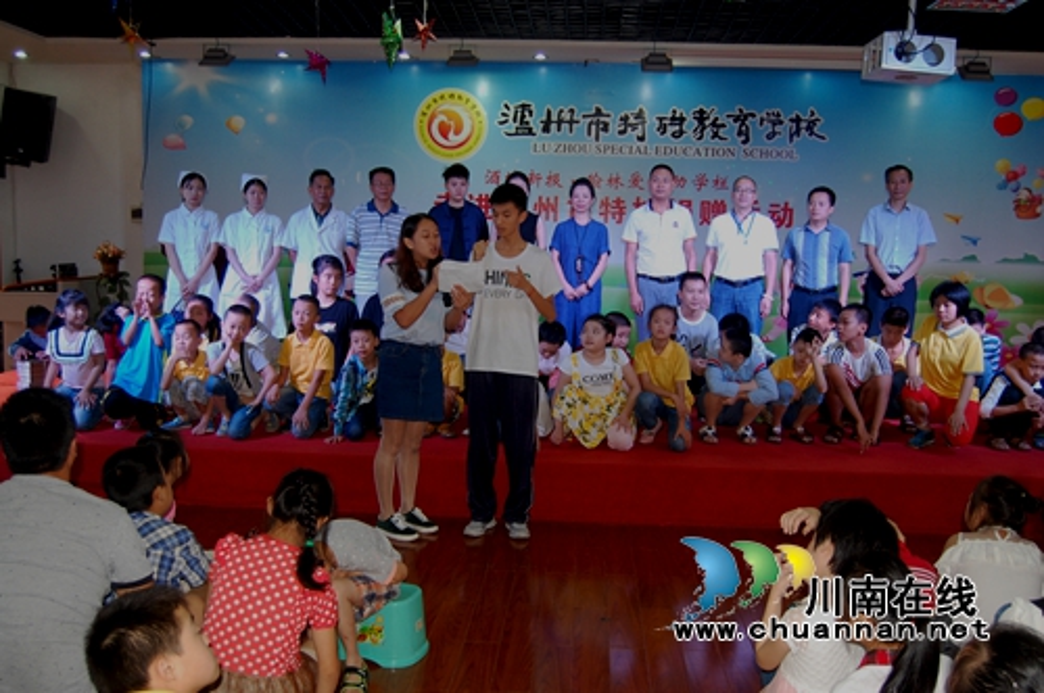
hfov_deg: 55.2
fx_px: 999
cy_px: 346
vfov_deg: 38.3
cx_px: 522
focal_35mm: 34
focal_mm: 23
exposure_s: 1/60
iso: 400
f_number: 3.8
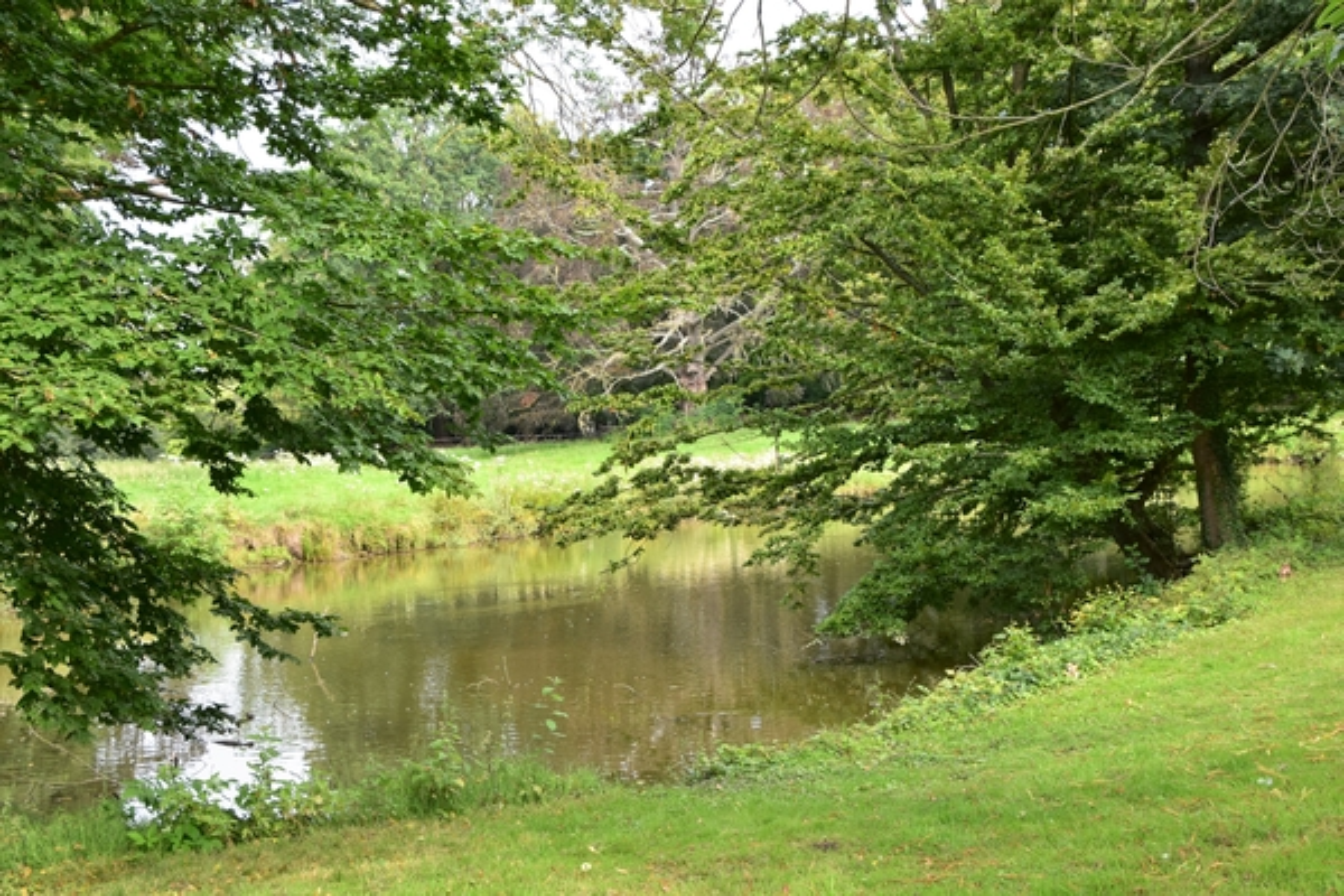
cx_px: 672
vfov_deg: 29.9
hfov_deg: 43.6
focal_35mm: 45
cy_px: 448
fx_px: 1680
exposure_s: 1/60
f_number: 10
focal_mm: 30
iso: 400
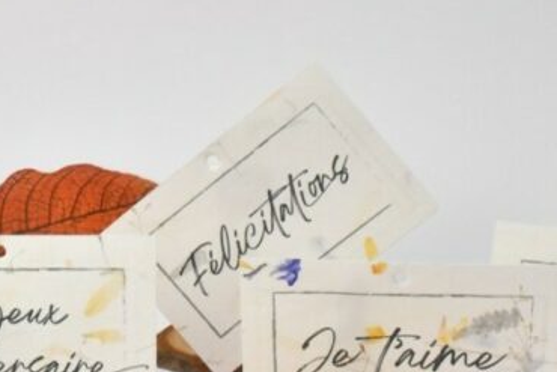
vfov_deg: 11.5
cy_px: 332
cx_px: 111
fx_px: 1842
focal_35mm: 119
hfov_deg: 17.1
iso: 2500
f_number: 16
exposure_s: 1/100
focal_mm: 29
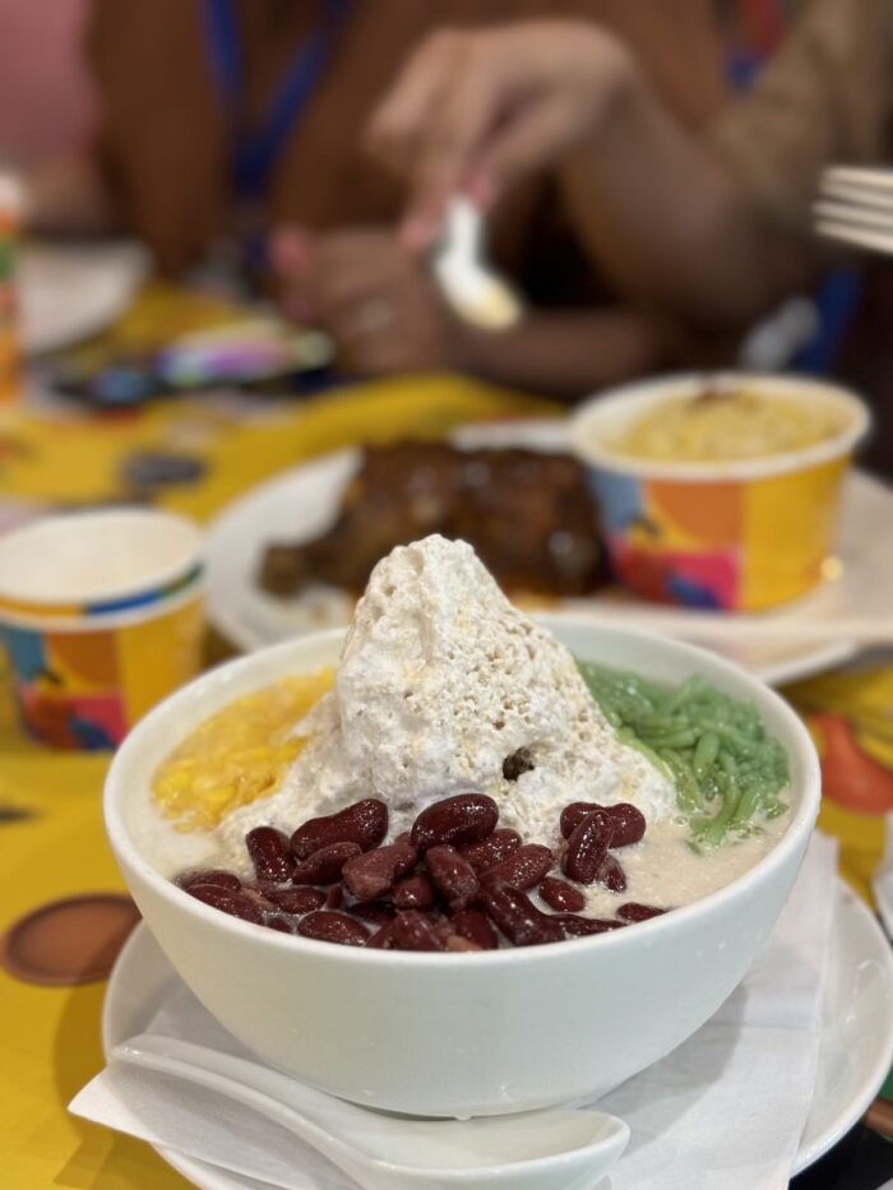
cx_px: 446
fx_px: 1651
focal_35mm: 48
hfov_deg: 30.3
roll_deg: +3.3
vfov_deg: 39.7
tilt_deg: -22.7
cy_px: 595
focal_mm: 6.76
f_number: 1.78
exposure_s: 1/50
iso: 200
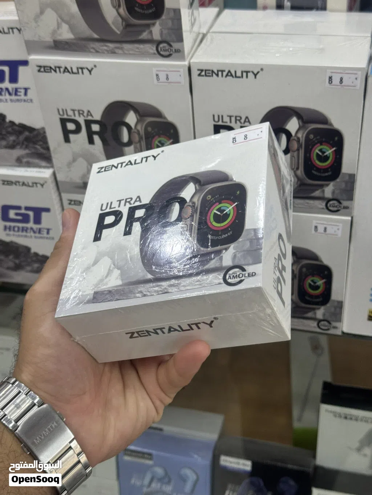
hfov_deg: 30.3
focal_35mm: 48
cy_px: 248
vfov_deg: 39.7
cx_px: 186
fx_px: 688
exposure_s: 1/1059
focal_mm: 6.76
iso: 64
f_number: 1.78
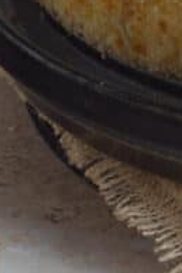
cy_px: -314
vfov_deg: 5.1
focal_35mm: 397
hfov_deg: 3.4
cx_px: 454
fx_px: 3005
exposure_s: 1/125
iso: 720
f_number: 5.6
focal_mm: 50
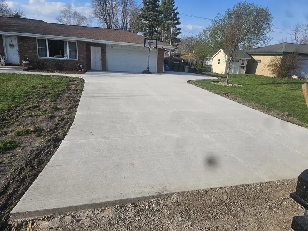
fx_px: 205
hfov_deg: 73.9
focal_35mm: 23
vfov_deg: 58.9
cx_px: 154
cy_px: 116
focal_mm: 6.3
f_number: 1.7
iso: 10
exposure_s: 1/909
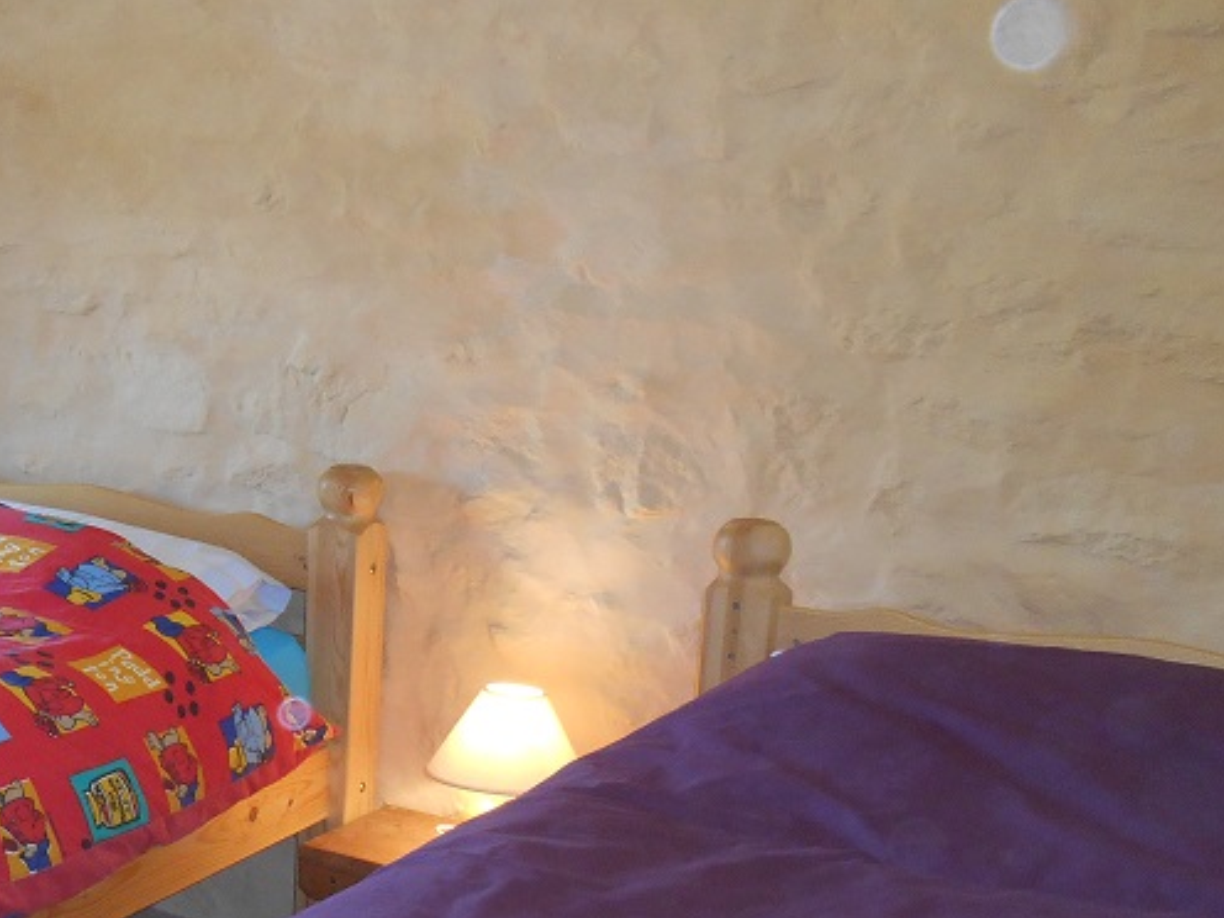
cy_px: 691
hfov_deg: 28.3
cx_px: -25
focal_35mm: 64
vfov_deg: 22.7
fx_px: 2263
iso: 280
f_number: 3.6
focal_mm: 5.5
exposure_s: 1/25
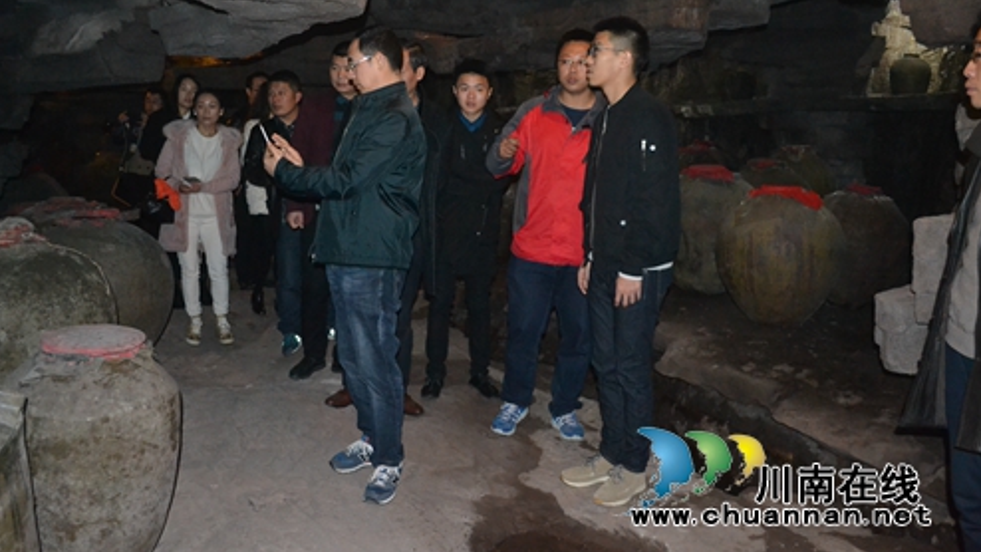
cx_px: 492
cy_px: 235
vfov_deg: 33.7
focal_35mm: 35
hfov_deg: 56.6
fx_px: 911
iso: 3200
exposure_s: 1/60
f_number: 3.8
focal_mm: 22
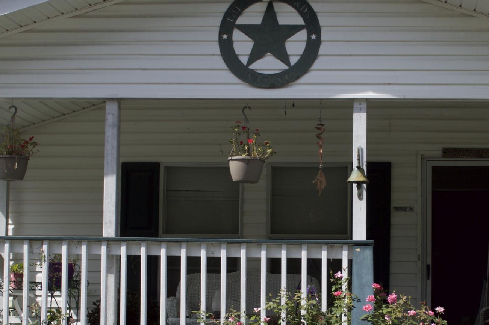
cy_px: 236
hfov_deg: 24.4
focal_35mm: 83
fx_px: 1126
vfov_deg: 16.4
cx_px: 309
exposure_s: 1/250
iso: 100
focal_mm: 24
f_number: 8
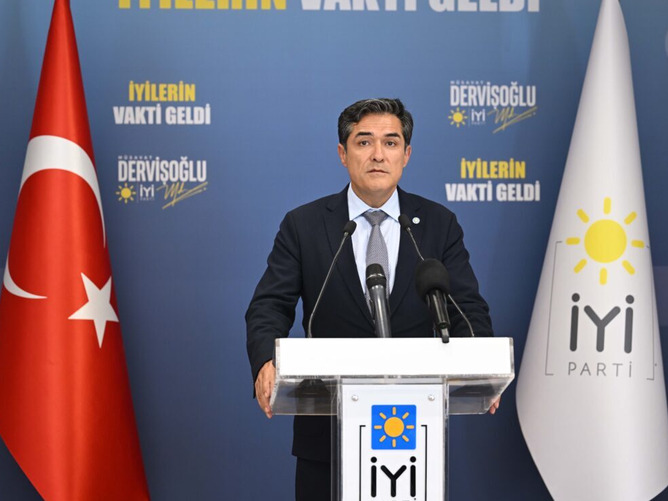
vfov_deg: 13.2
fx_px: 2162
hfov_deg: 17.6
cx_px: 358
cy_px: 239
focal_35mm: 112
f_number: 2.8
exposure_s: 1/200
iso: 1000
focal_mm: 90
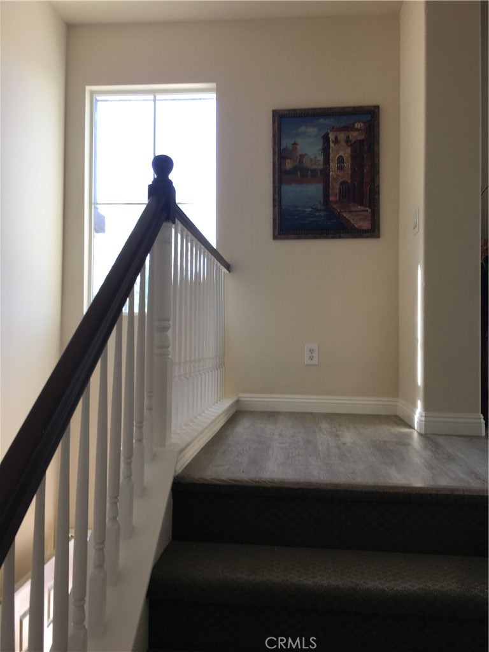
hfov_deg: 48.2
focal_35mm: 29
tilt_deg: +3.6
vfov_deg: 61.7
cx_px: 244
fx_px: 546
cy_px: 326
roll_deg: -0.1
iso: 32
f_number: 2.2
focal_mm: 4.15
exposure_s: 1/60
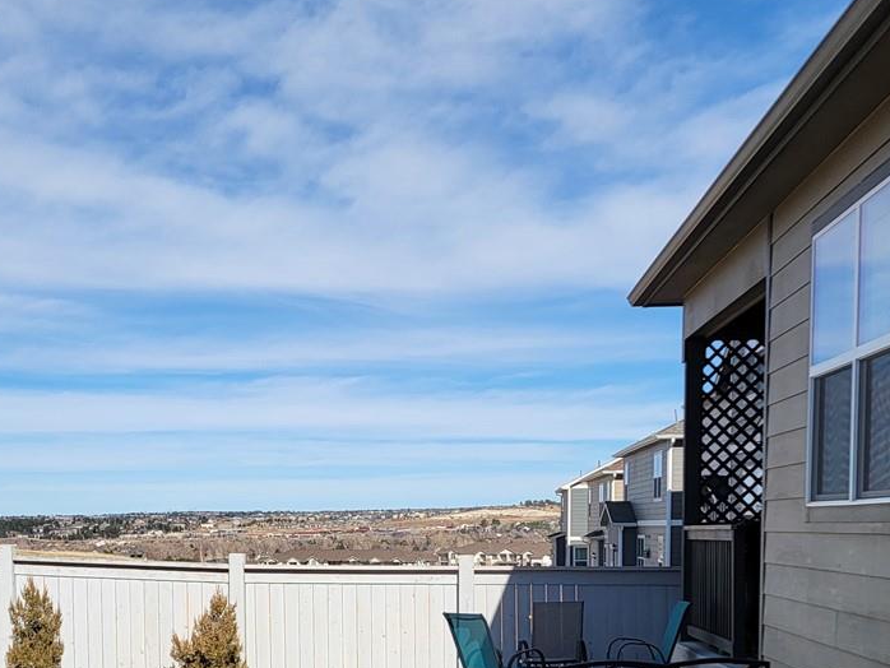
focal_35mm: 55
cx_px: 349
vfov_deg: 25.5
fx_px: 1415
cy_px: 644
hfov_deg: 34.8
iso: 16
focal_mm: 6.7
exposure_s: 1/1384
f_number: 1.8
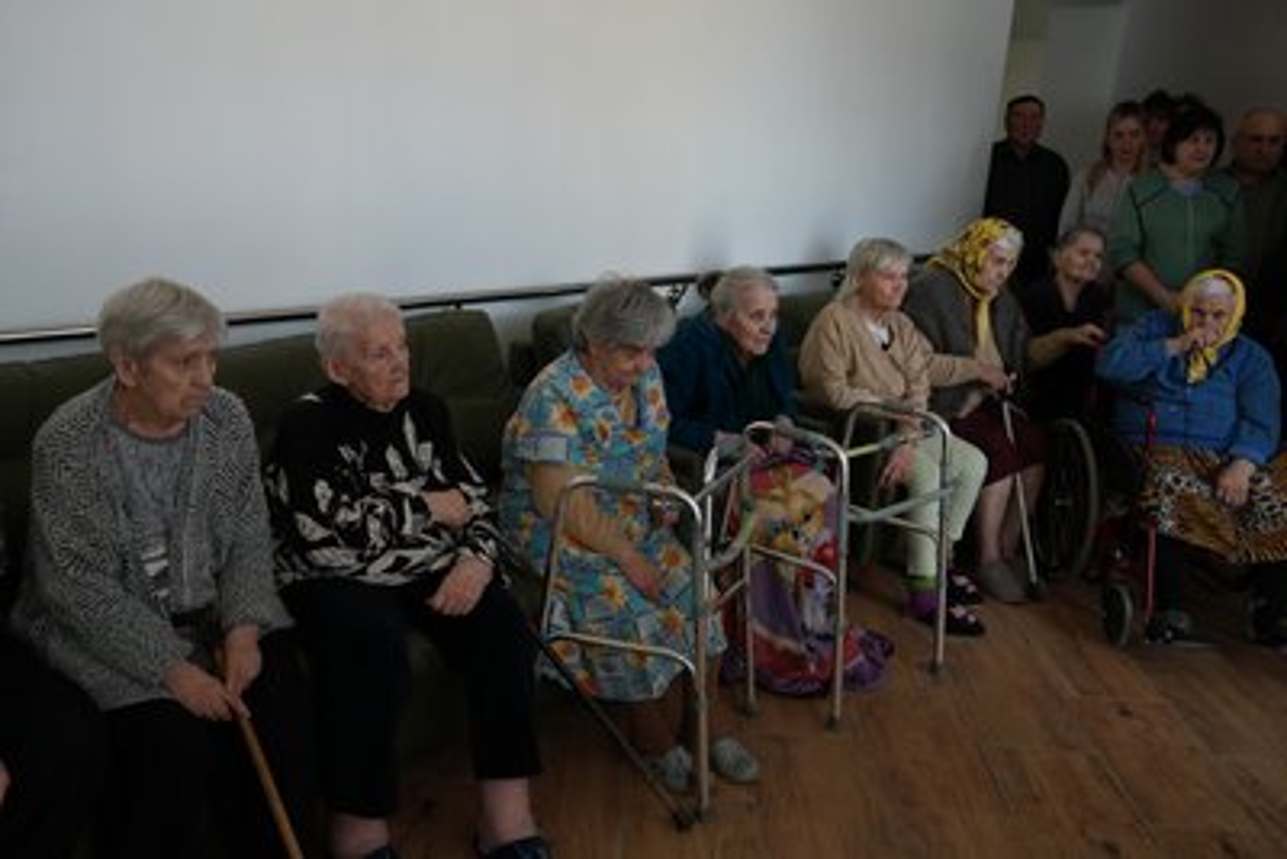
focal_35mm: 33
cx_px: 644
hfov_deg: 57.2
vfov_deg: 40.0
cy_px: 430
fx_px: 1180
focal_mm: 33
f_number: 4
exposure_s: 1/50
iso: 320
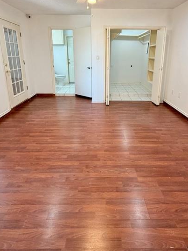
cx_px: 100
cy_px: 92
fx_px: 145
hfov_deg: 65.9
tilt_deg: -14.1
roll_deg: -0.8
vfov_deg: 80.1
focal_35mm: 20
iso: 320
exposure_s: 1/120
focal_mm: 2.22
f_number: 2.2
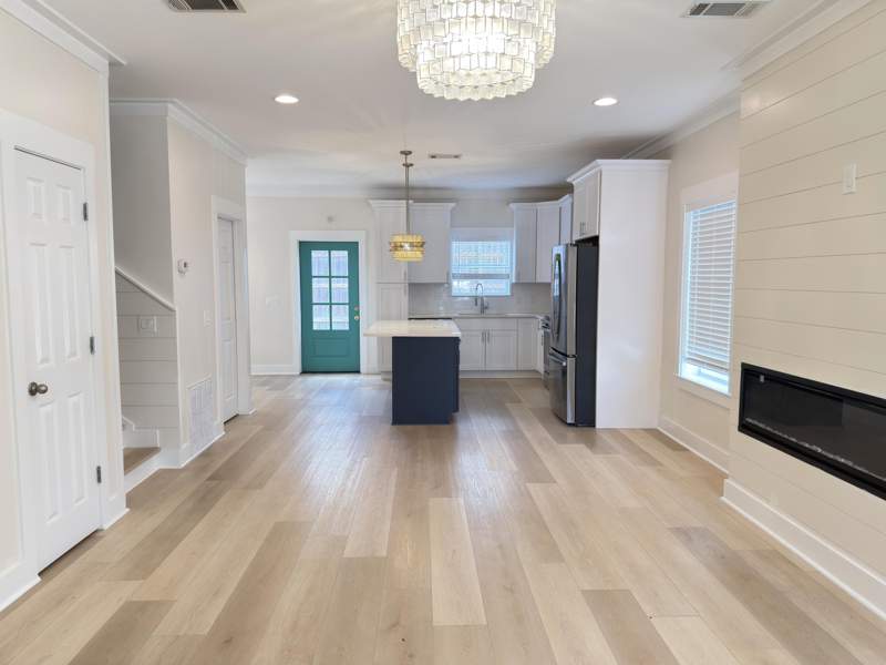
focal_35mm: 24
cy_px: 332
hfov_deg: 71.6
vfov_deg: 56.8
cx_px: 443
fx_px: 614
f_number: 1.78
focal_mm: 6.76
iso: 200
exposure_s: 1/120
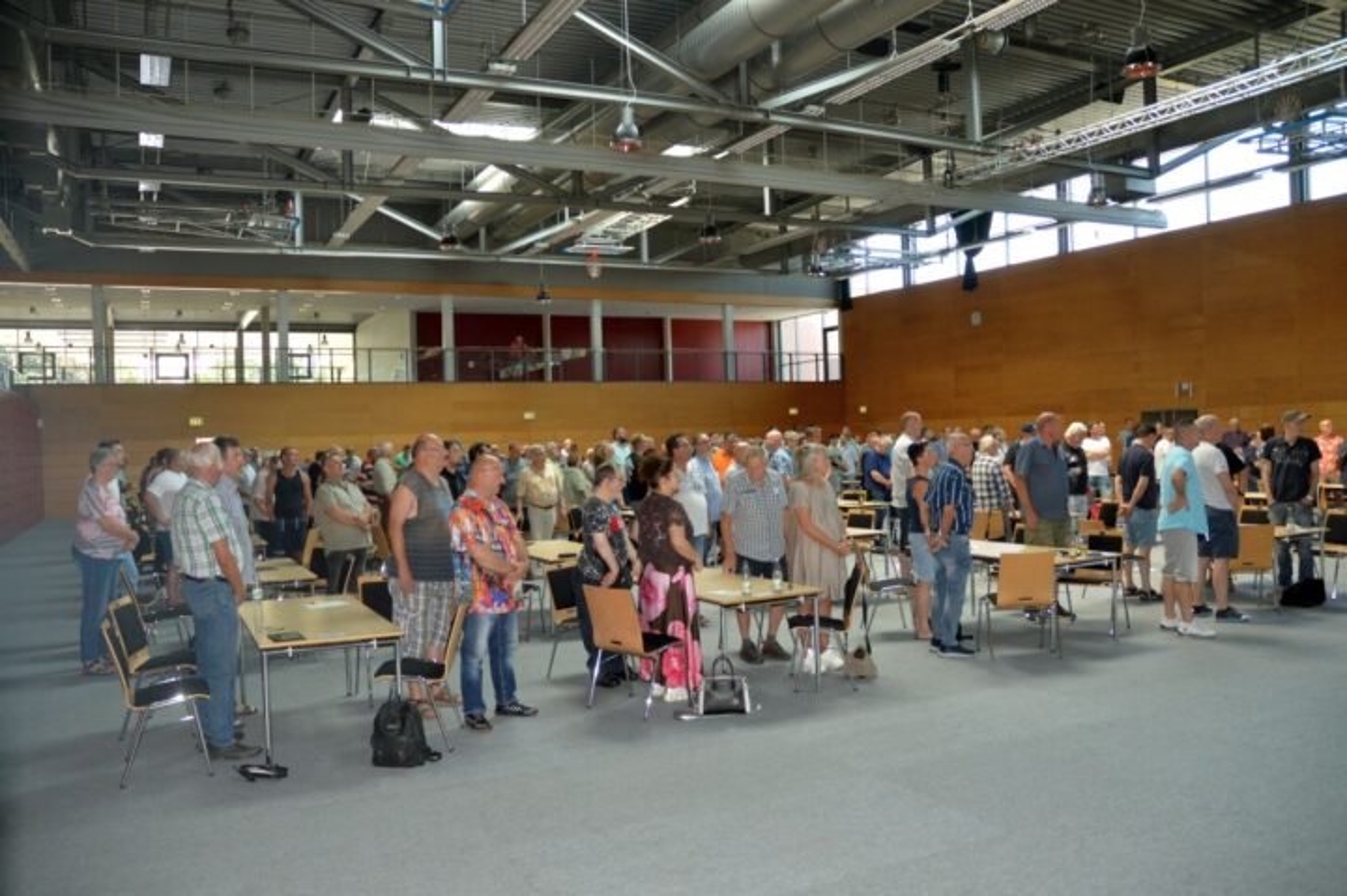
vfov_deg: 47.9
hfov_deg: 67.4
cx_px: 674
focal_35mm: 27
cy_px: 448
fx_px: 1010
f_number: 4
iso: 400
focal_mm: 18
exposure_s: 1/125
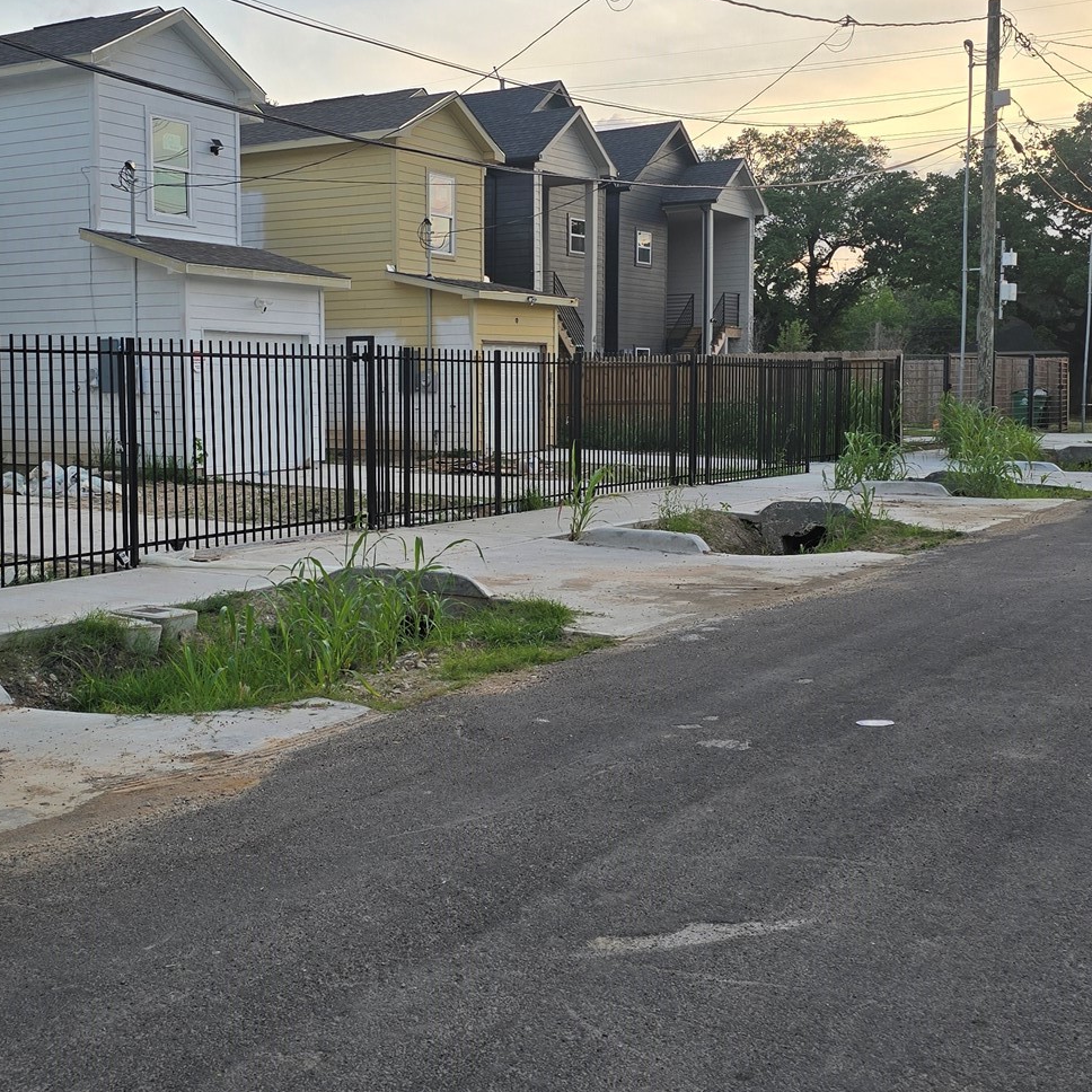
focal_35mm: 43
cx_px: 442
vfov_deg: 39.1
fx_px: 1535
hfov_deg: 39.0
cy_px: 493
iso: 16
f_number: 1.7
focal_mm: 6.3
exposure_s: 1/180
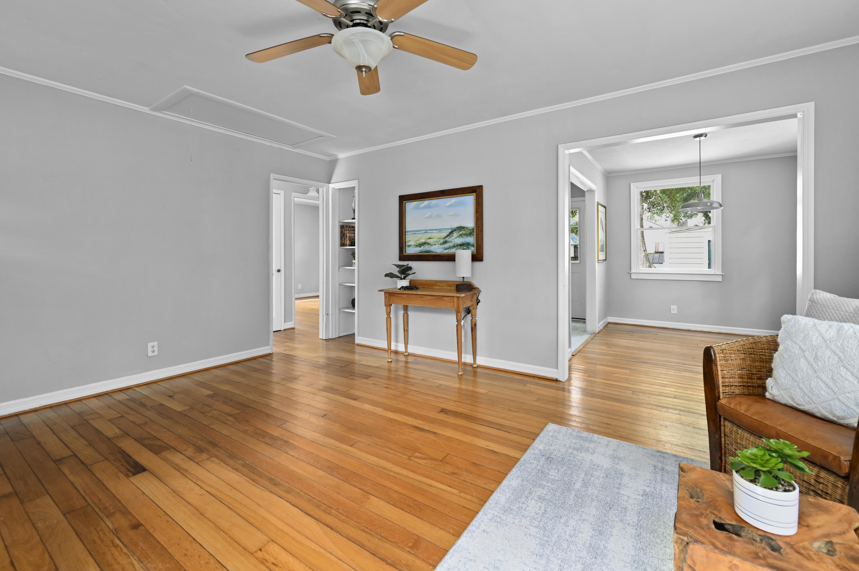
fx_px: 358
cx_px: 430
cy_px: 286
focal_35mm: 15
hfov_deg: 100.4
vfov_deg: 77.2
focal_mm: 15
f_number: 6.3
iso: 320
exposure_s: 1/8
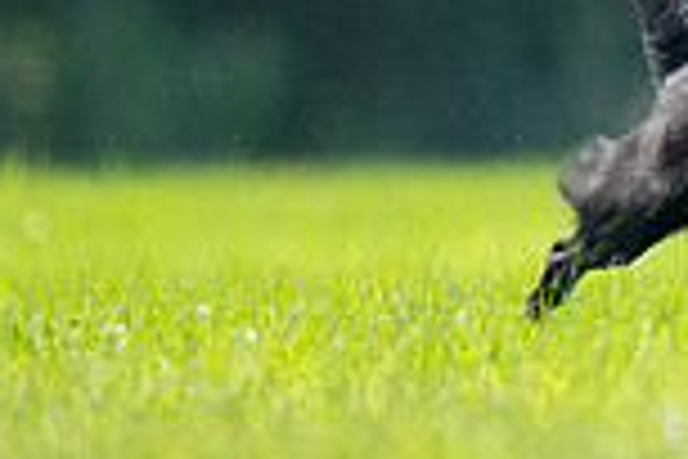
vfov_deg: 0.6
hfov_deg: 0.9
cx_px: 1034
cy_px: -218
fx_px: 43360
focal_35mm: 2269
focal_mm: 600
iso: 2500
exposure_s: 1/4000
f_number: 6.3
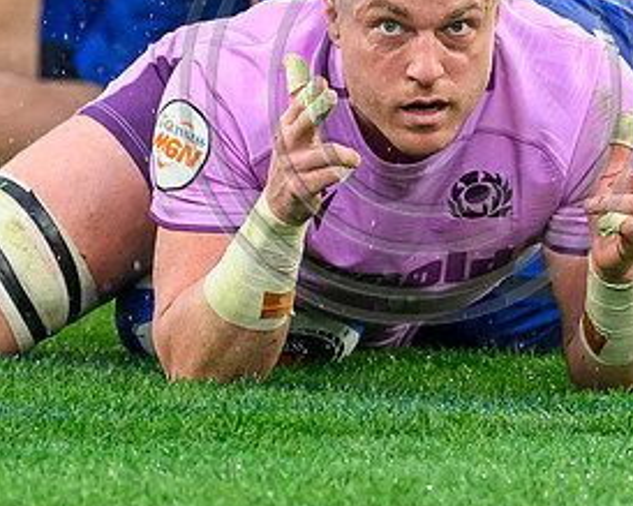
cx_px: 573
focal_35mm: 1118
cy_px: 225
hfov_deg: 1.7
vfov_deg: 1.4
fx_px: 20938
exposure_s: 1/1250
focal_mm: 200
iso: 2000
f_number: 3.2
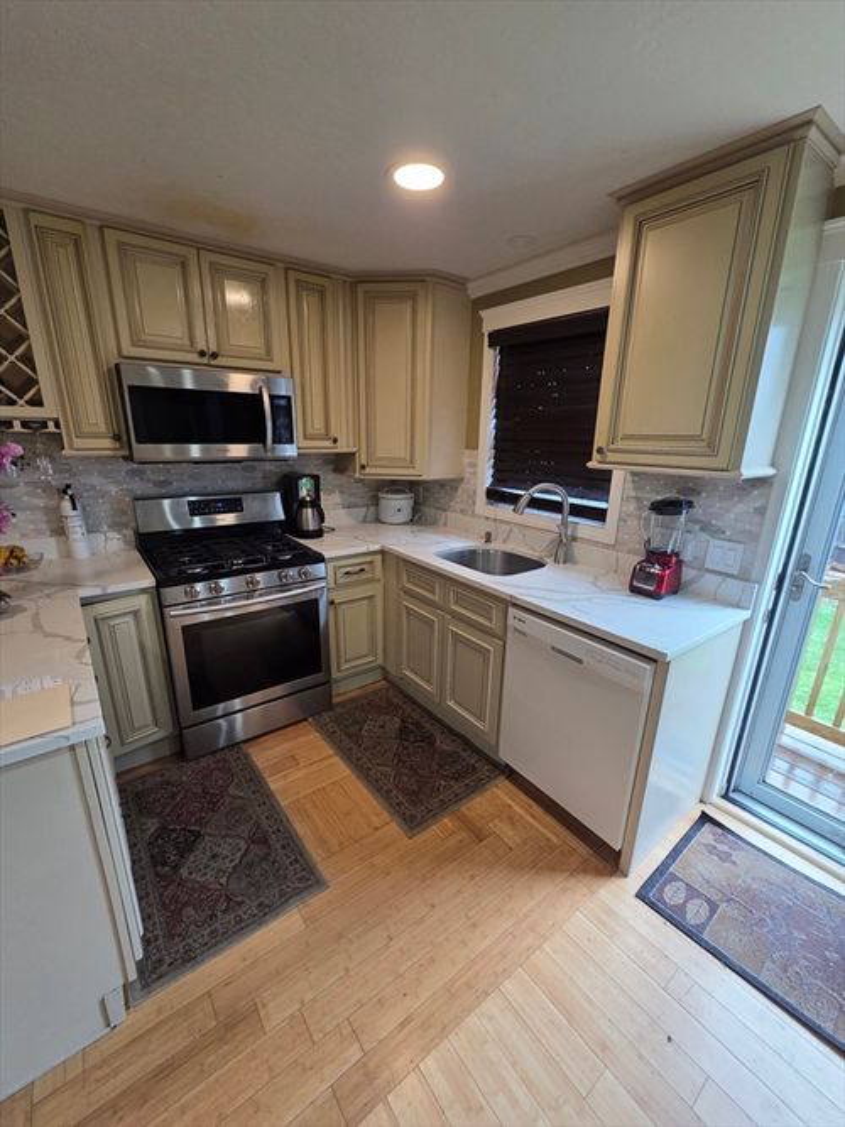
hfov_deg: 89.9
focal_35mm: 13
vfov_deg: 106.2
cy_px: 564
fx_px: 423
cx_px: 422
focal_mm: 2.2
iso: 200
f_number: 2.2
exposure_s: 1/120
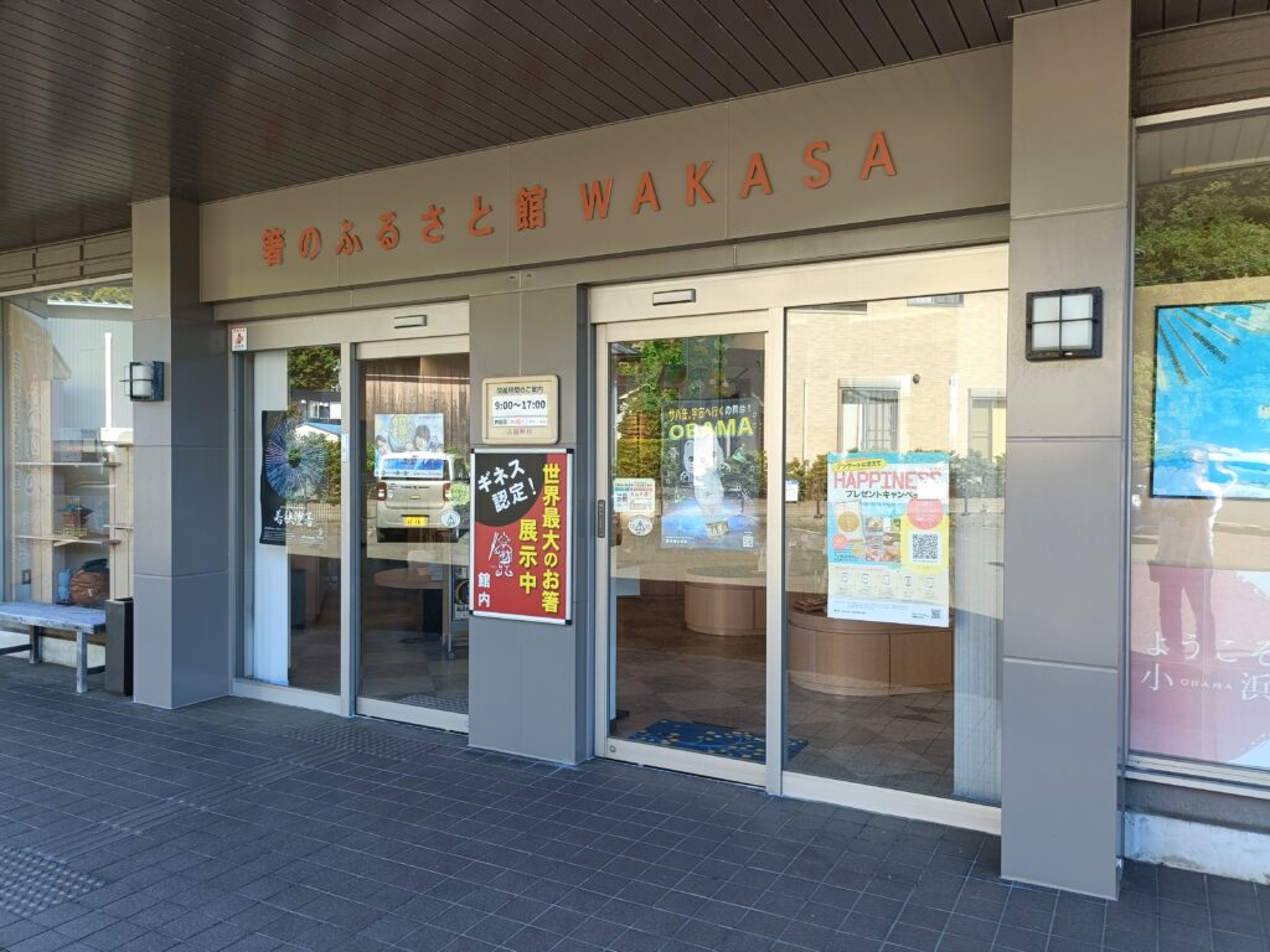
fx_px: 917
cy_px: 476
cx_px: 635
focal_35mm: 25
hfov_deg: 69.4
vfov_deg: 54.9
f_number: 1.7
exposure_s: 1/120
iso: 125
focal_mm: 4.7
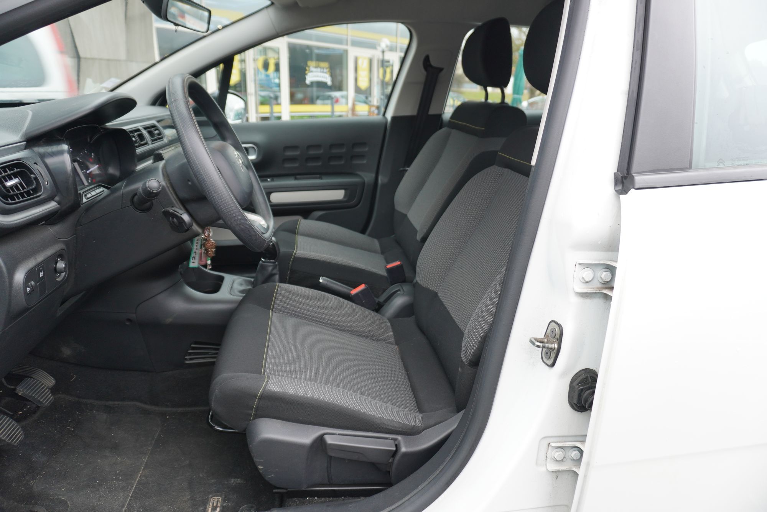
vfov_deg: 53.2
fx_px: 512
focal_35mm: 24
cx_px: 384
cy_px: 256
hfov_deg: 73.7
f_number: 3.5
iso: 200
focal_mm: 16
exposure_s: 1/30
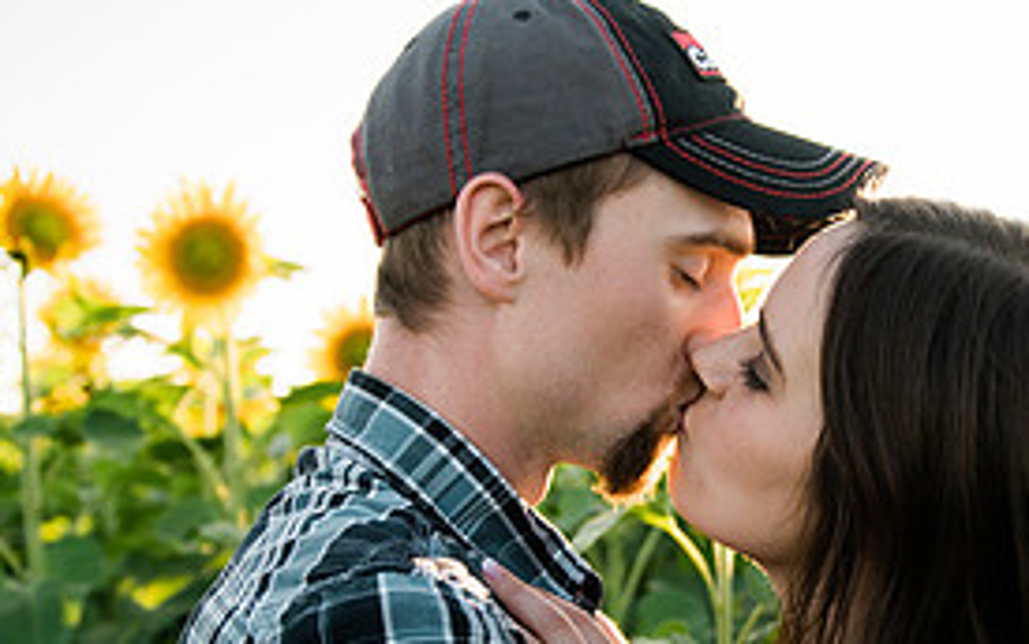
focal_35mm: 58
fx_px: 1627
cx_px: 670
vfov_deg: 22.1
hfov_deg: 34.8
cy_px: 507
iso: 200
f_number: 2.8
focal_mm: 27
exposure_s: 1/1000
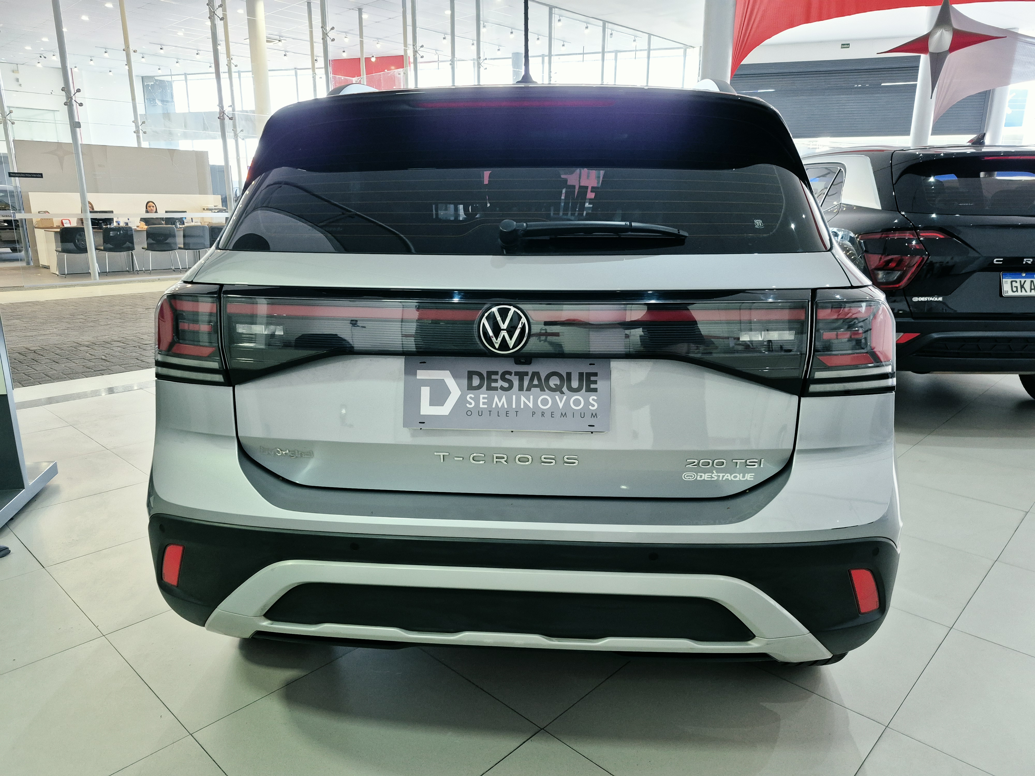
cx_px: 518
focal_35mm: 23
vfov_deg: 58.9
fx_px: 688
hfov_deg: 73.9
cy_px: 388
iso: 320
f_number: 1.8
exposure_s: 1/120
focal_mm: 5.4
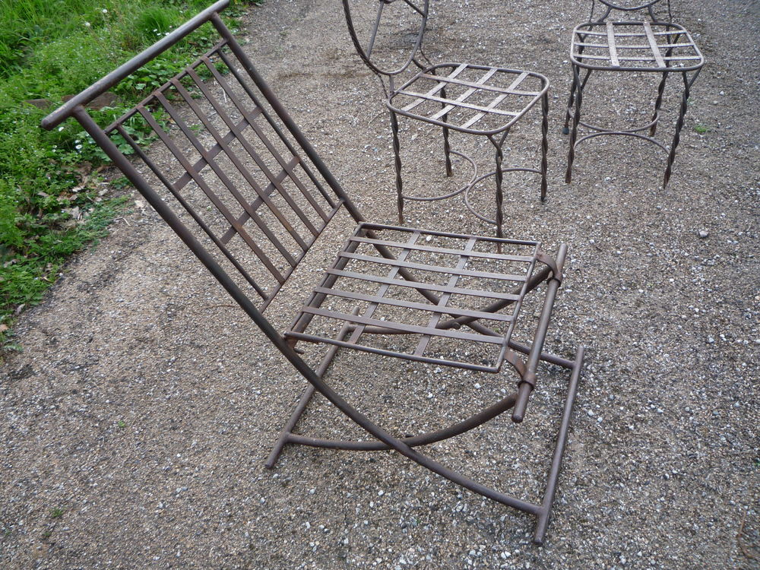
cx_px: 380
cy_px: 285
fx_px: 659
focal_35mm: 30
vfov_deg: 46.8
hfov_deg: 60.0
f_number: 3.5
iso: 100
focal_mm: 5.2
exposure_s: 1/100
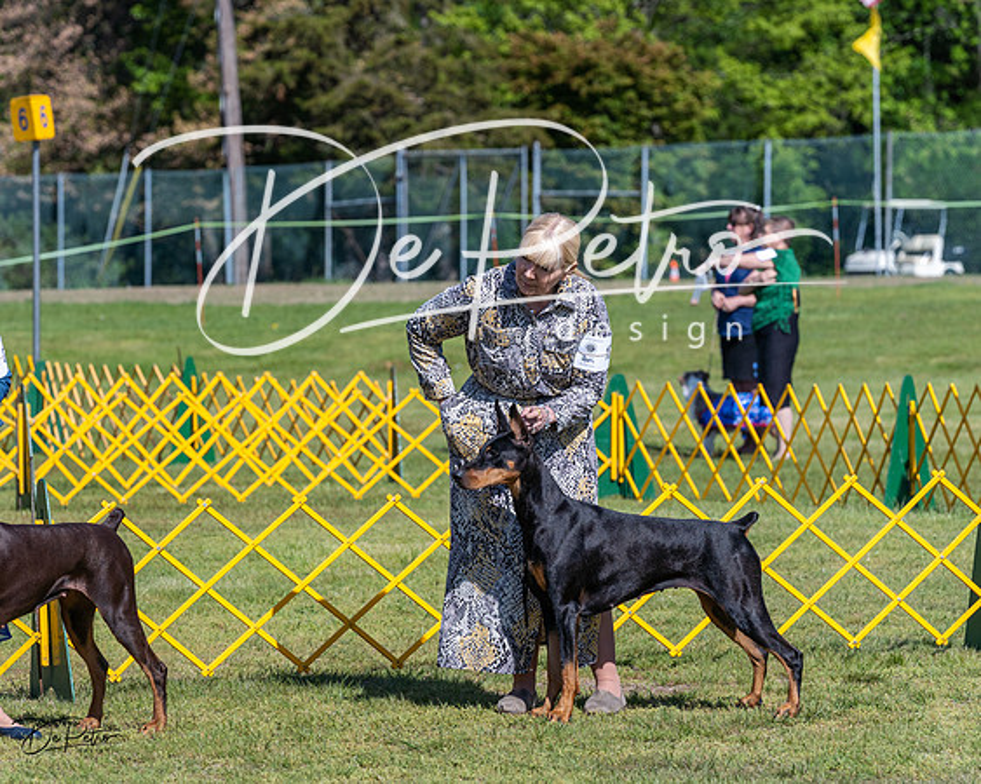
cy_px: 392
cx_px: 490
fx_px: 5916
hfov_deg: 9.5
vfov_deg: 7.6
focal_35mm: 204
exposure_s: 1/2000
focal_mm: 181
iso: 400
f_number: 6.3
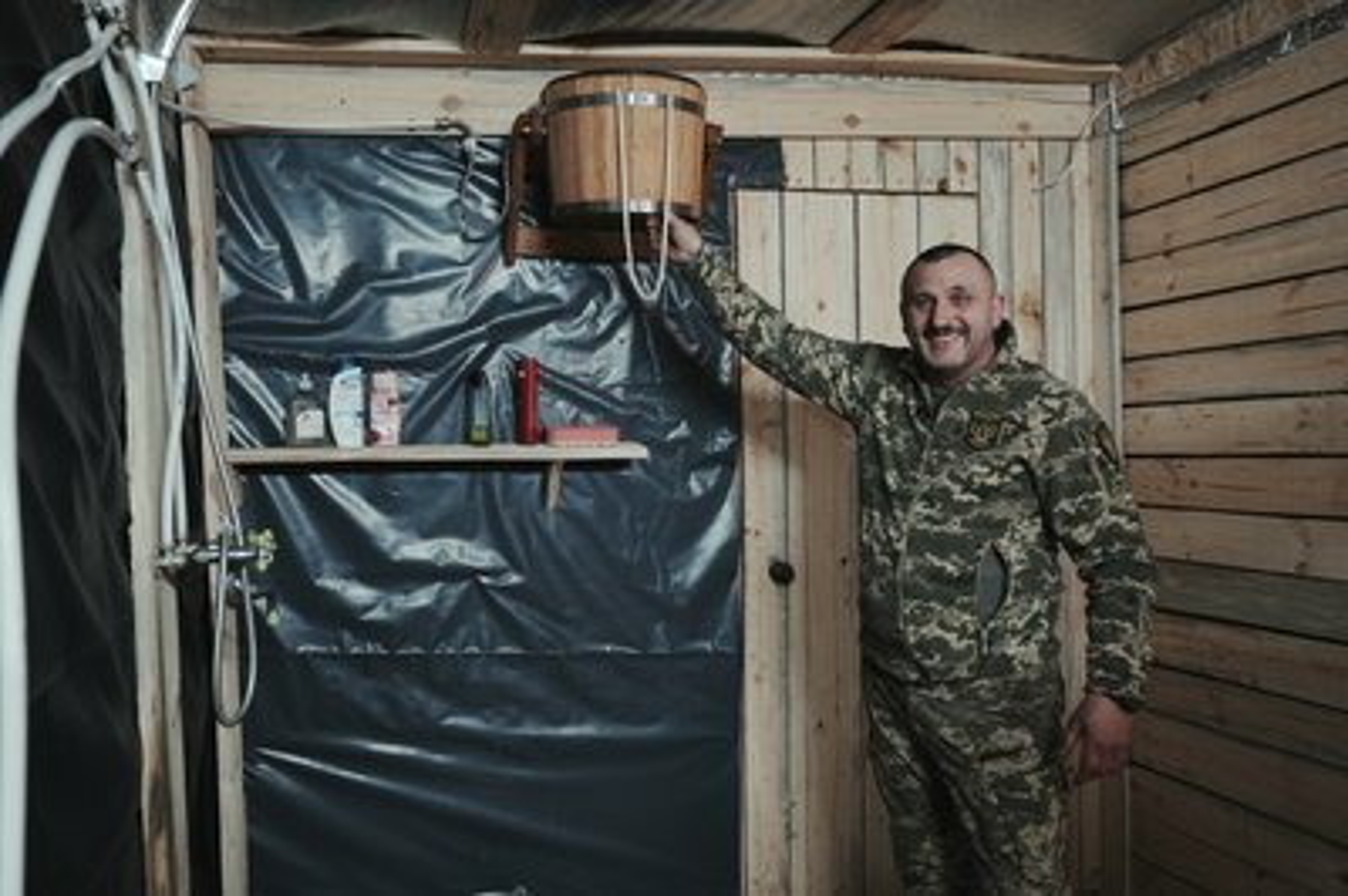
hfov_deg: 63.7
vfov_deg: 44.9
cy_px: 448
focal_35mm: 29
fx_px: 1085
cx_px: 674
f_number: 3.2
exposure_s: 1/161
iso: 1600
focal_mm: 29
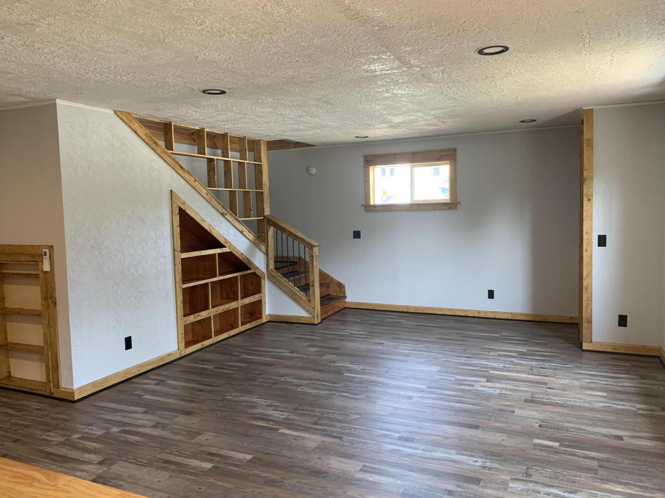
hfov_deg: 67.3
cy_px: 249
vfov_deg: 53.1
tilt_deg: -2.7
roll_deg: +2.2
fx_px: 499
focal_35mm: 26
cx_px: 332
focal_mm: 4.25
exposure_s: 1/60
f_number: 1.8
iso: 100
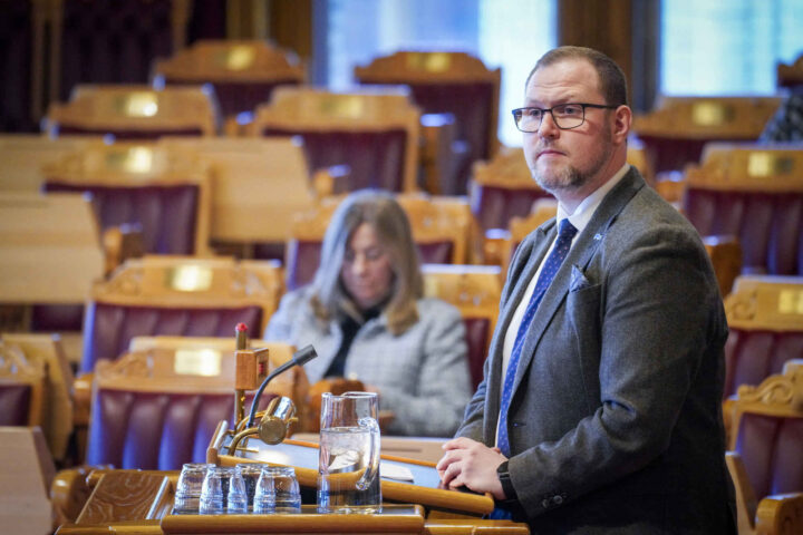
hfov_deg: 6.9
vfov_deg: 4.6
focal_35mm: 297
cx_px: 402
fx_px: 6624
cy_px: 268
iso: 6400
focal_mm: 297
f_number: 5.6
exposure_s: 1/250
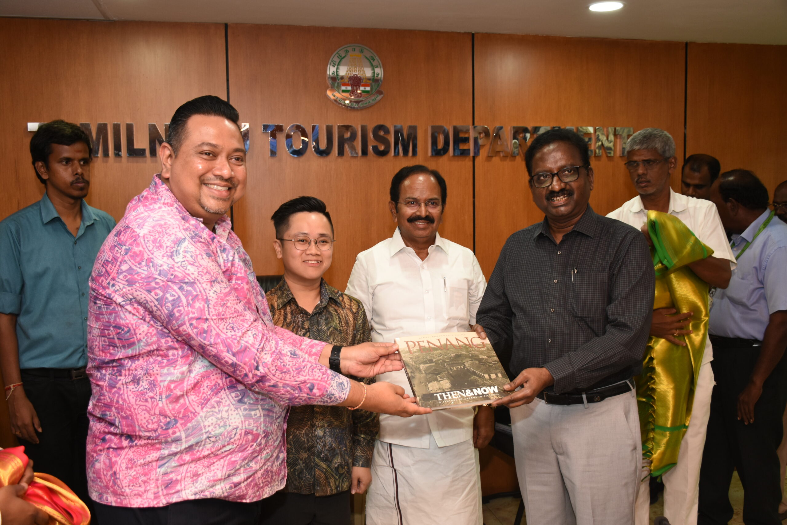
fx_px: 754
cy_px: 262
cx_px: 394
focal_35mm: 34
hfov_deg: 55.1
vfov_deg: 38.4
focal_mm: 23
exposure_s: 1/60
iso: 500
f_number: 4.5
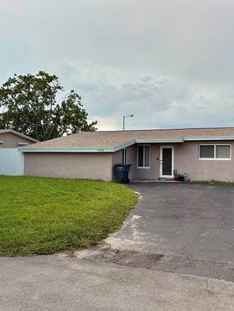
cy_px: 155
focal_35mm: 35
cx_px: 124
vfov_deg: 52.6
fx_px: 315
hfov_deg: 40.7
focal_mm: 5.96
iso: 50
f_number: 1.6
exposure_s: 1/1233
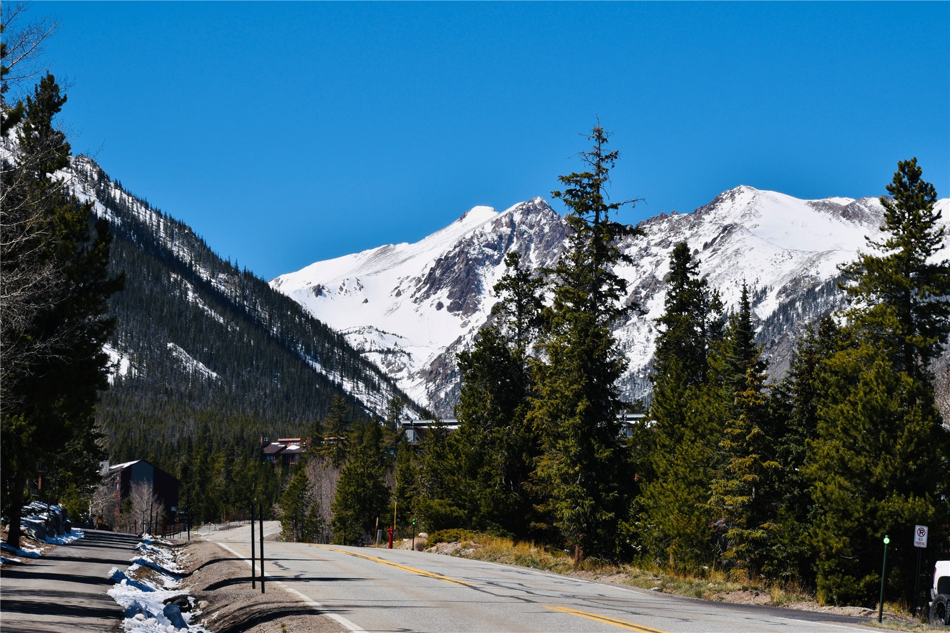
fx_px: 2770
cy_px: 316
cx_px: 475
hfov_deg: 19.5
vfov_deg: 13.0
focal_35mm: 105
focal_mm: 70
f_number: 14
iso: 100
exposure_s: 1/200
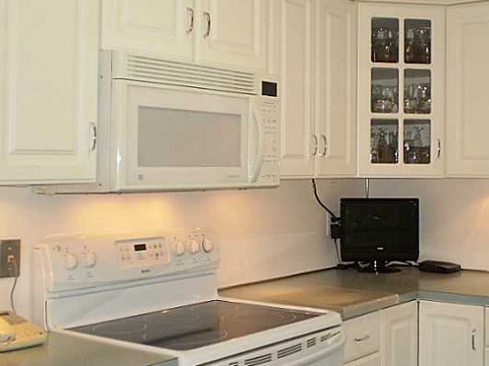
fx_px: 762
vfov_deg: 27.0
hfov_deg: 35.2
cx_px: 331
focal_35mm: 54
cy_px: 165
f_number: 3.1
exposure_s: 1/30
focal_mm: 6.3
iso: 125
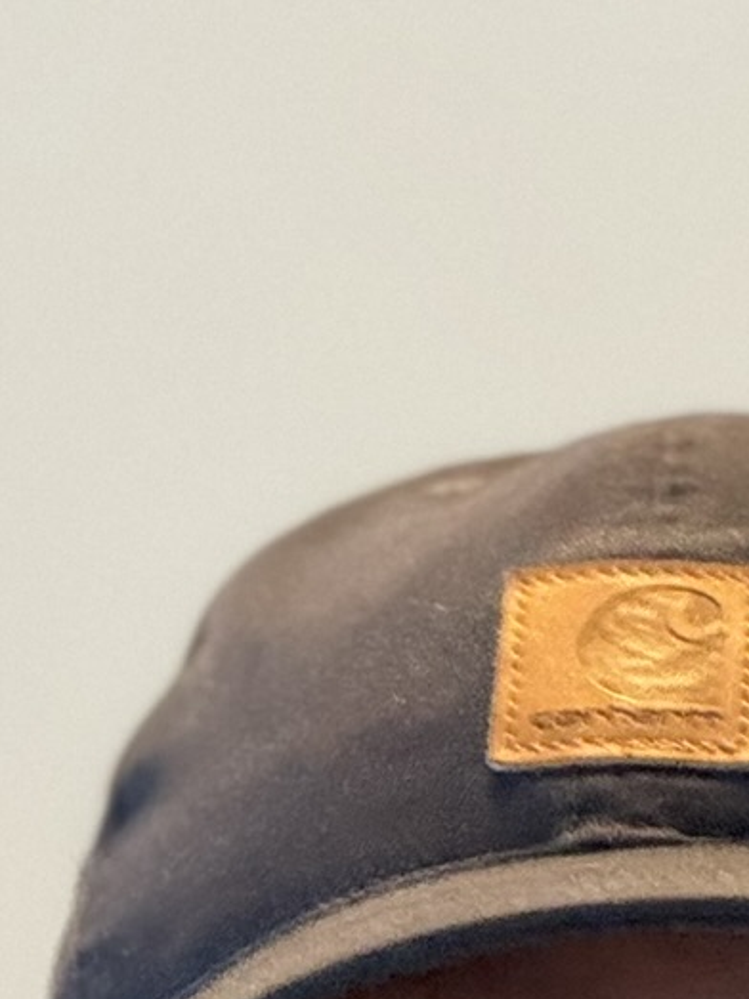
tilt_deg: -3.8
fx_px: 13565
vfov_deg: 4.2
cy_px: 1803
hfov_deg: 3.2
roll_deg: -1.6
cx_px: 917
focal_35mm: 470
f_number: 2.8
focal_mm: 15.66
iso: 500
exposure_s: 1/50
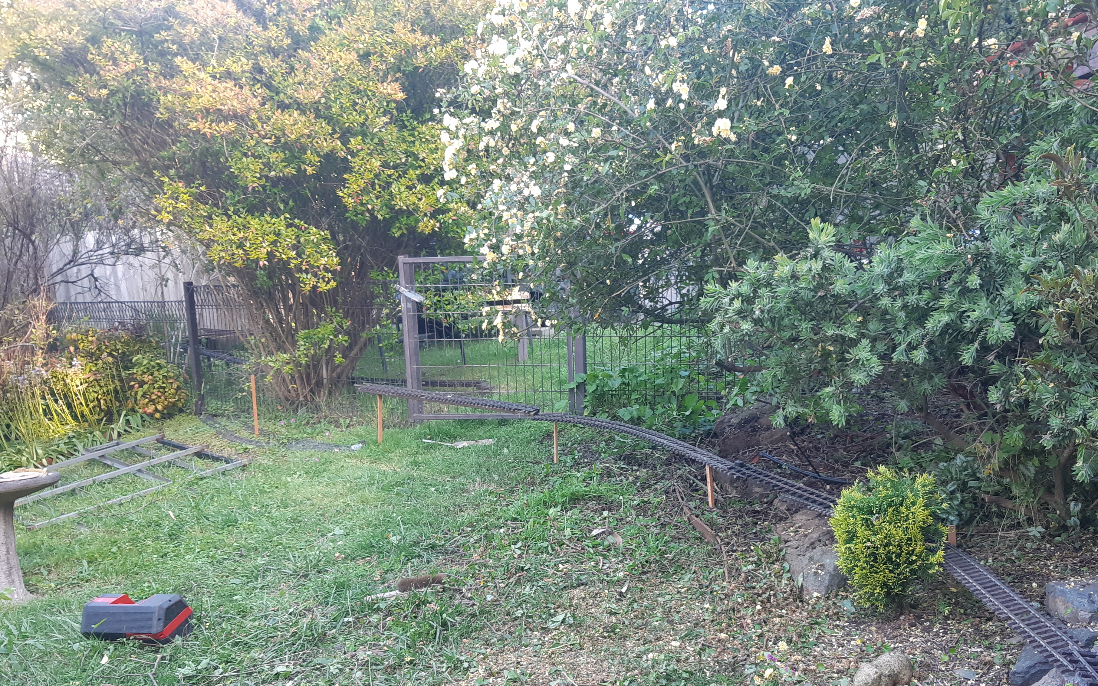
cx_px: 637
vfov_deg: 35.7
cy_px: 488
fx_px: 1047
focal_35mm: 35
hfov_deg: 55.1
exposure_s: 1/50
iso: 50
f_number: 1.7
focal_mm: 3.93
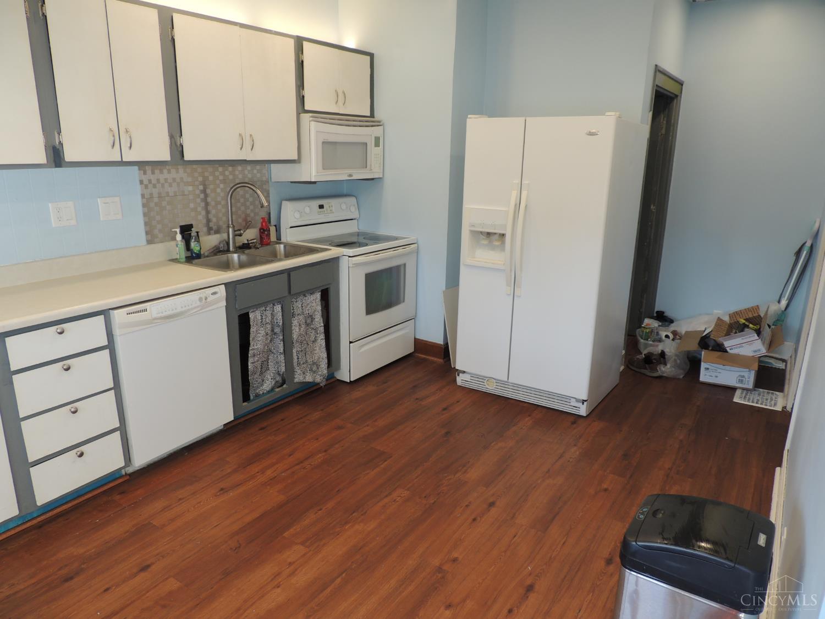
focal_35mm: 24
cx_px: 412
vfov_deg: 56.8
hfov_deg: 71.6
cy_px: 310
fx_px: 572
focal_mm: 4.3
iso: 100
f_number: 3
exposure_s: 1/40
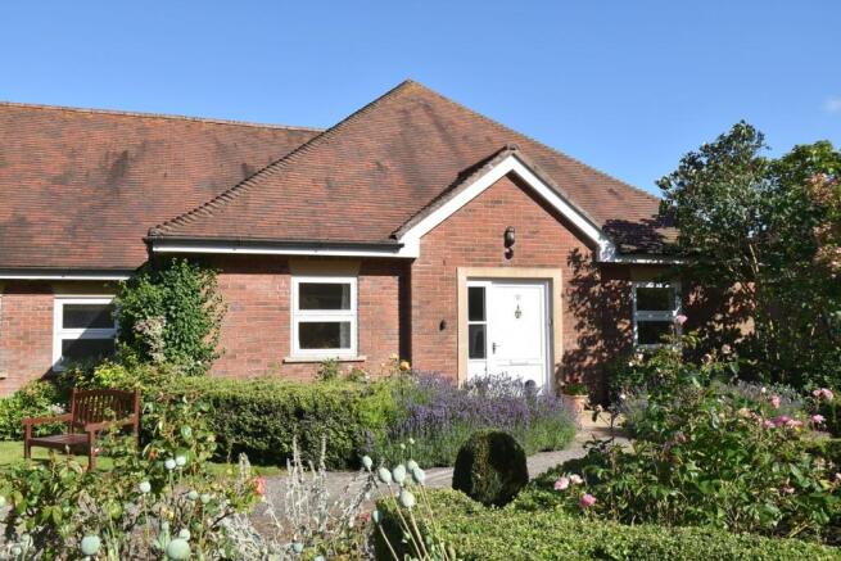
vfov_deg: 43.6
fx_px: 701
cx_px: 420
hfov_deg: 61.9
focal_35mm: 30
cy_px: 280
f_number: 9
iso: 100
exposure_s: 1/200
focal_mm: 20
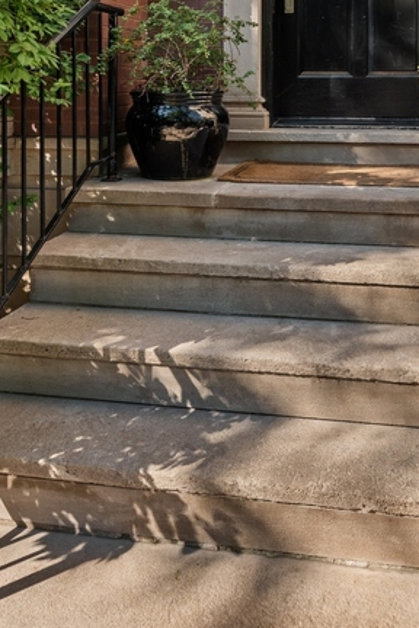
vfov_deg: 49.3
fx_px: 611
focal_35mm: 35
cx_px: 273
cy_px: 77
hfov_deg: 37.5
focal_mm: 14
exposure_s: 1/15
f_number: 11
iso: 100
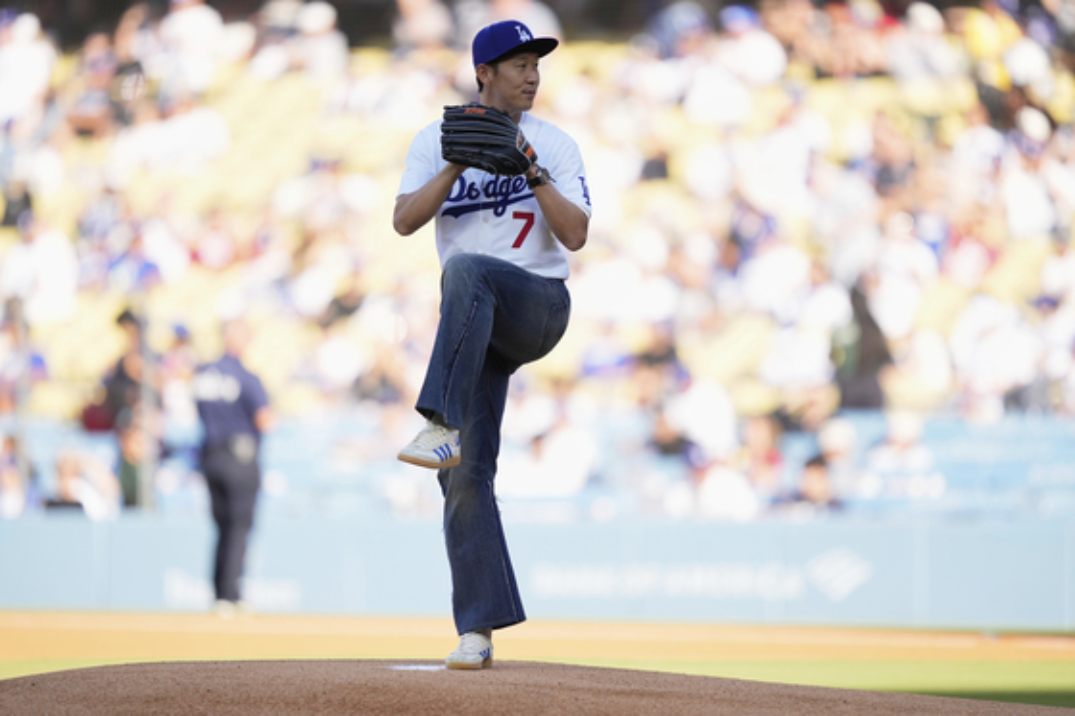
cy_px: 358
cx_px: 538
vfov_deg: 3.4
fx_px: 11940
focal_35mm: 400
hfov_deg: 5.2
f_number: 2.8
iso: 400
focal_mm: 400
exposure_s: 1/2500
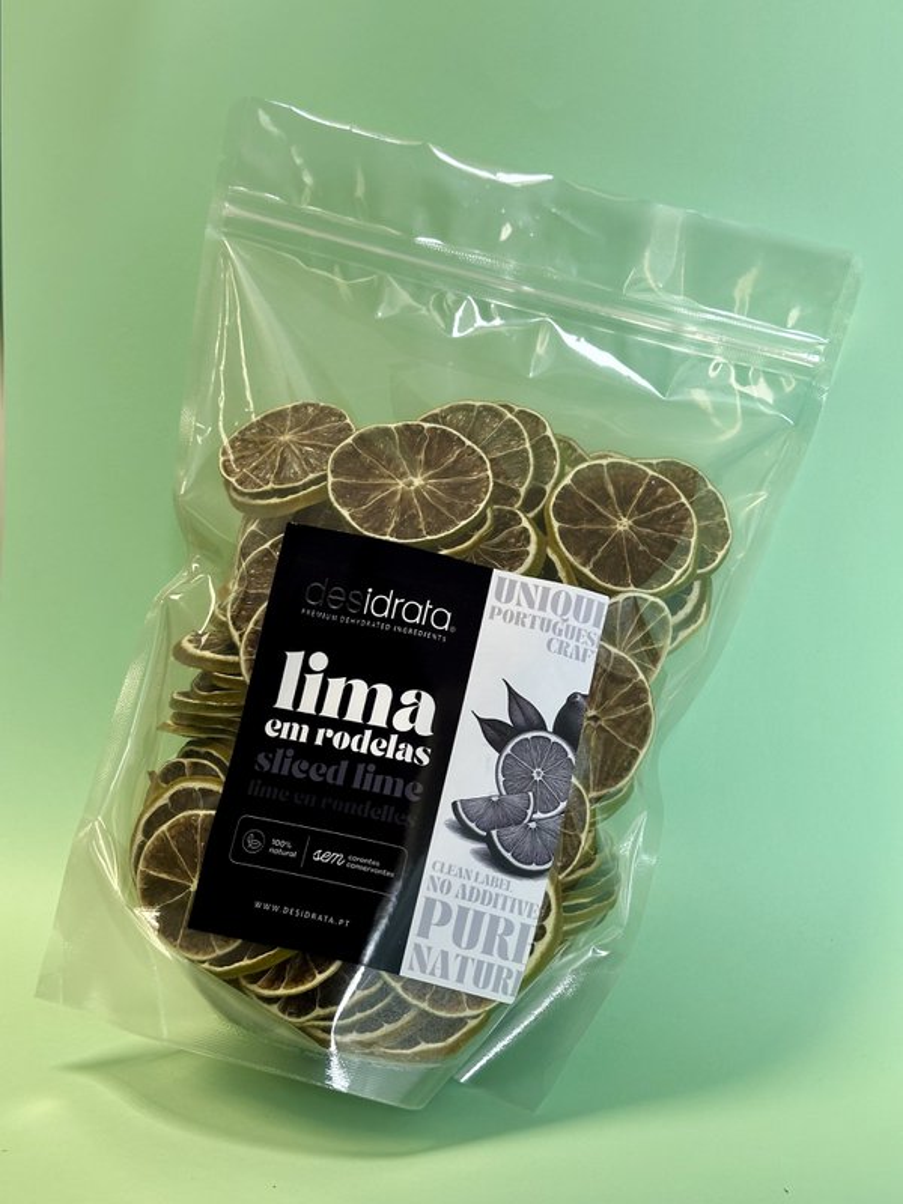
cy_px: 602
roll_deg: -0.2
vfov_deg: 39.7
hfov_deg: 30.3
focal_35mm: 48
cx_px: 452
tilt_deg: -11.5
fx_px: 1670
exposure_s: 1/50
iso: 50
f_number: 1.78
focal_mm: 6.86
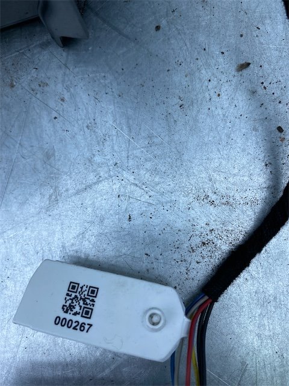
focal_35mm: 26
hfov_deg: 53.1
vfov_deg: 67.3
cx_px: 144
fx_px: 289
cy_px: 193
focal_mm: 4.25
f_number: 1.8
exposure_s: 1/877
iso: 32
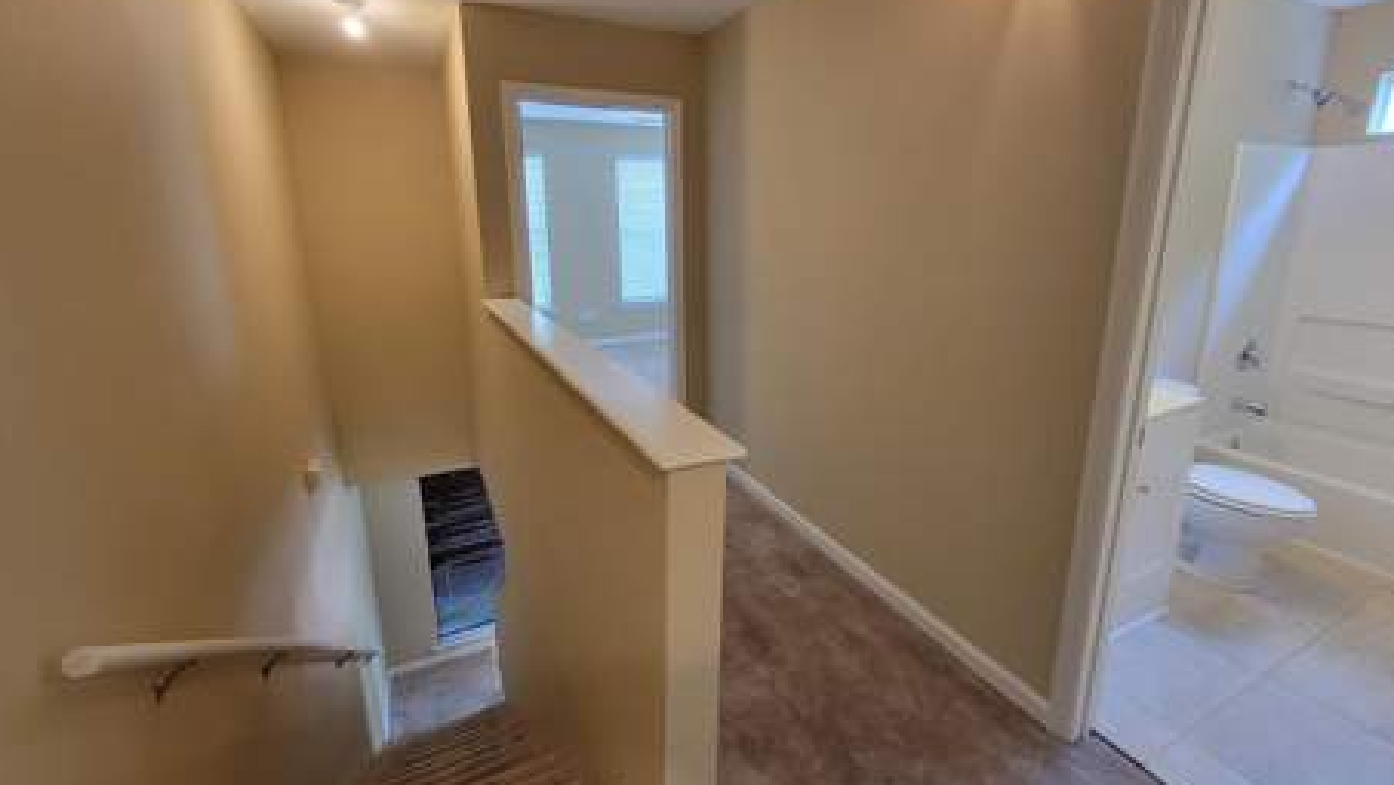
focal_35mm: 15
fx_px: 555
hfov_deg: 102.9
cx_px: 726
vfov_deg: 70.5
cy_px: 363
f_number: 2.2
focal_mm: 2.2
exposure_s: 1/40
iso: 320
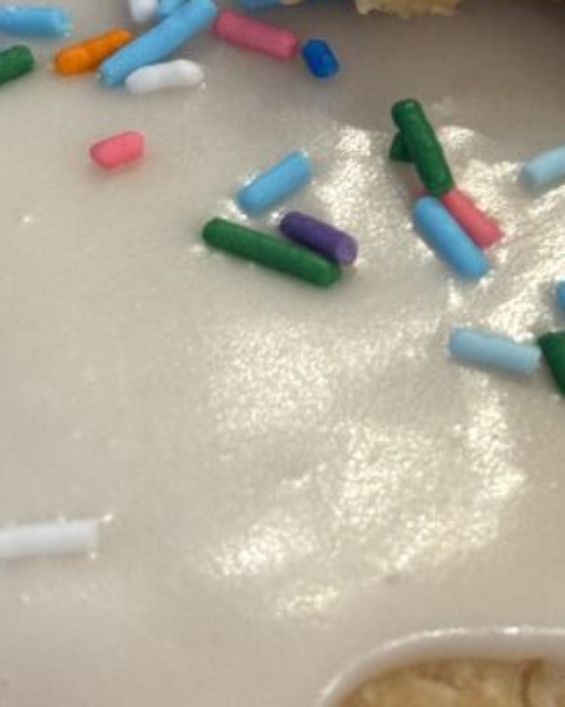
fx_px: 2929
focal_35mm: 140
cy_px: 82
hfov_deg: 10.9
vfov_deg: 13.7
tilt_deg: -42.5
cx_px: 590
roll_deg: -2.4
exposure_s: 1/60
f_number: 1.78
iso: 200
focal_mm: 6.76
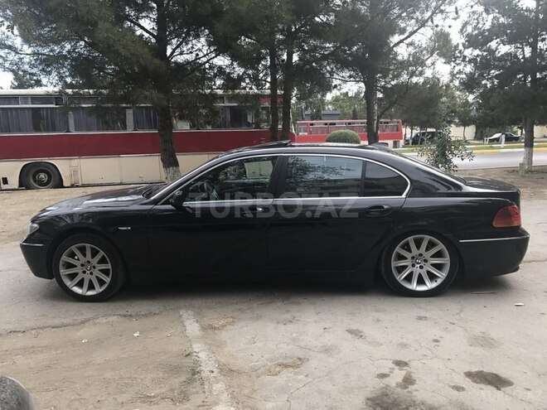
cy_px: 205
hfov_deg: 63.4
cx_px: 274
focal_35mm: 28
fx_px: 442
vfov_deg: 49.7
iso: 20
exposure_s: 1/509
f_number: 1.8
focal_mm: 3.99
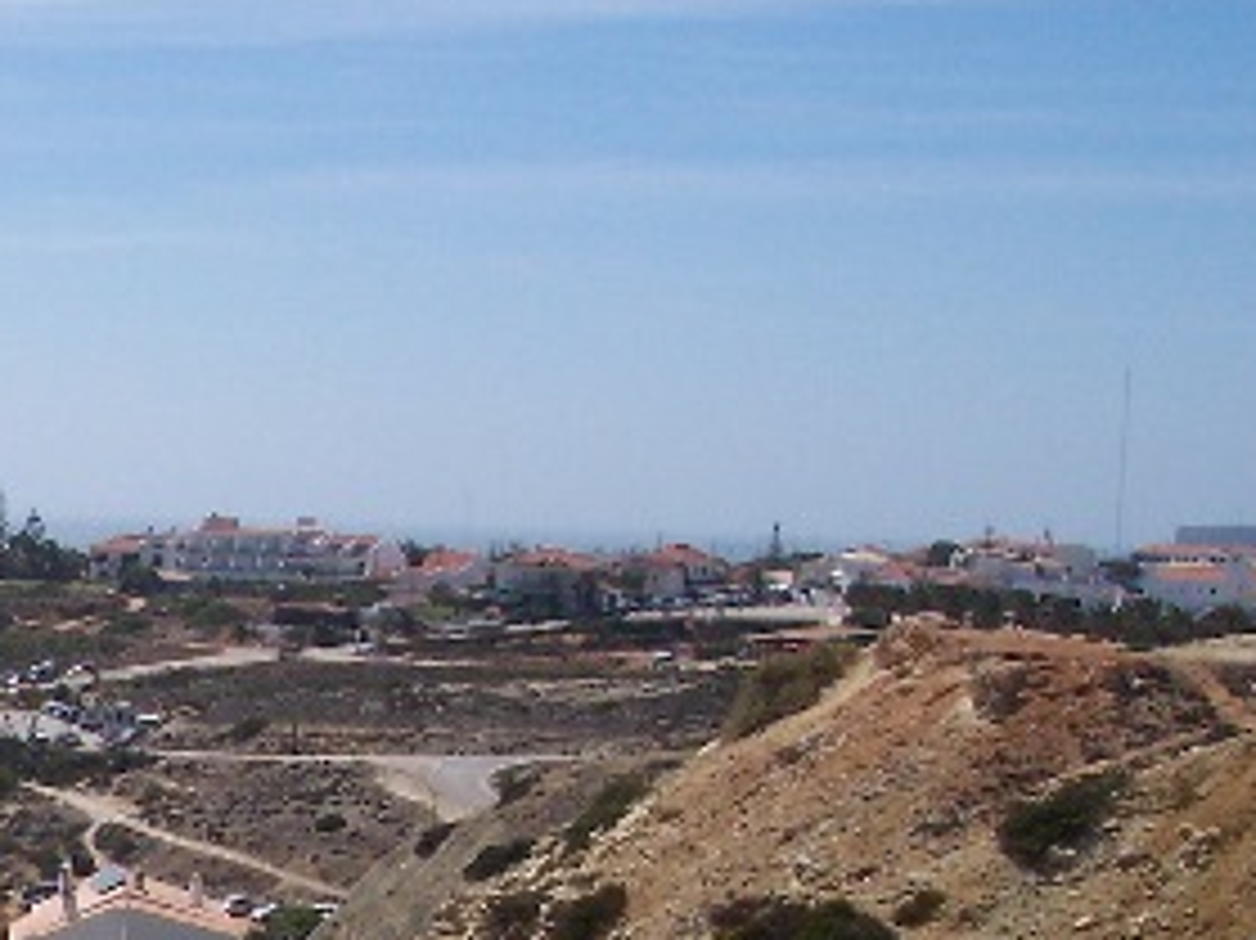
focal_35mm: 109
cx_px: -486
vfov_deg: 13.3
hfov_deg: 16.8
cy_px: 1030
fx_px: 3953
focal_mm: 8
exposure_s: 1/1000
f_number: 4.8
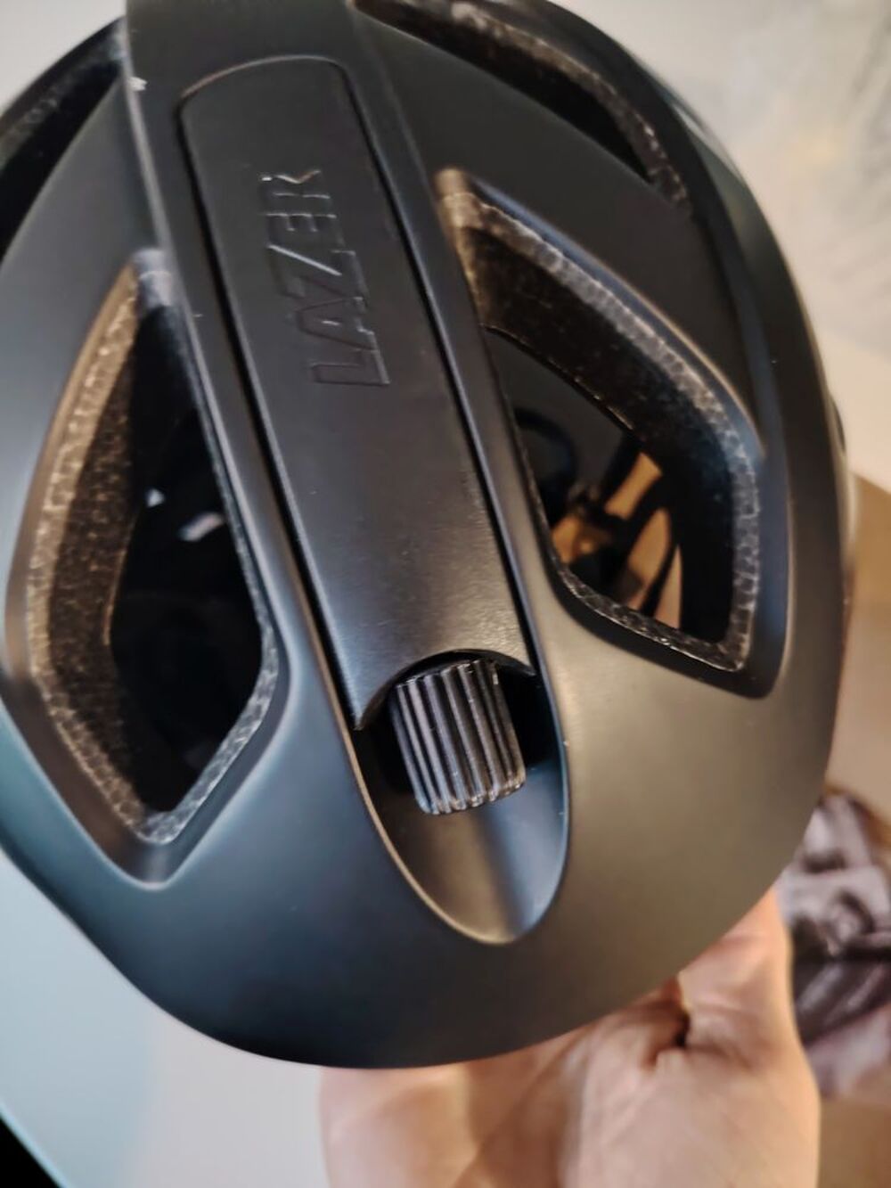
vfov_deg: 71.6
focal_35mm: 24
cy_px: 594
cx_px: 446
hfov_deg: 56.8
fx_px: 824
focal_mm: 5.25
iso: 3106
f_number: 1.75
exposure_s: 1/20
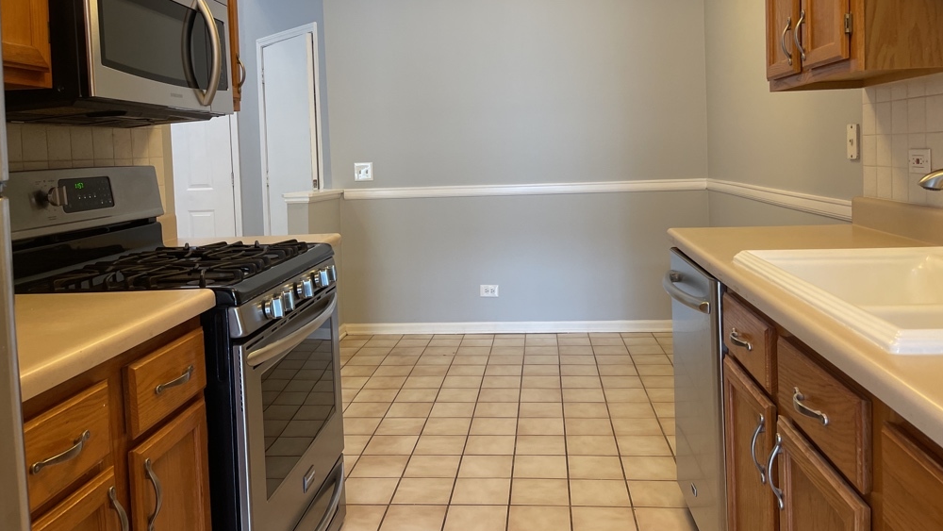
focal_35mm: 29
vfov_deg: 39.7
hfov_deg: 66.0
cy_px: 179
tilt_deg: -2.5
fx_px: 725
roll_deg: +2.0
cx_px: 482
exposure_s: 1/60
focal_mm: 5.1
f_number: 1.6
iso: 160
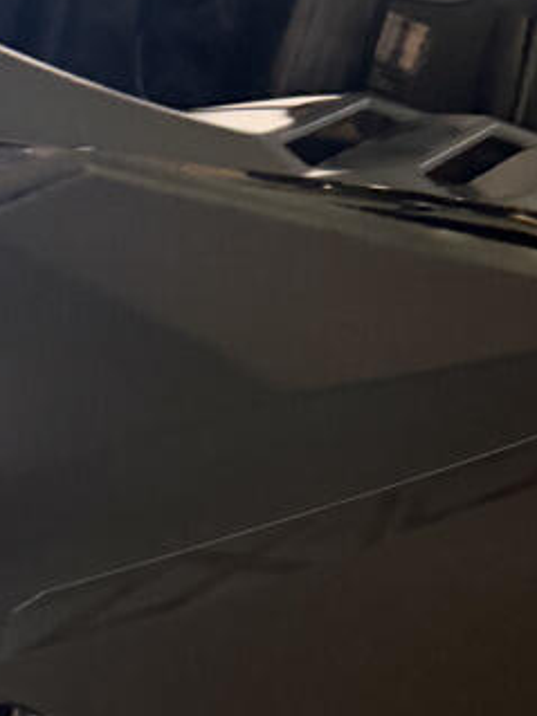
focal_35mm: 77
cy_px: 467
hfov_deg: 19.1
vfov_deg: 25.2
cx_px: 234
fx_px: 1594
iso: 640
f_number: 1.78
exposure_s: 1/60
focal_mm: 6.76
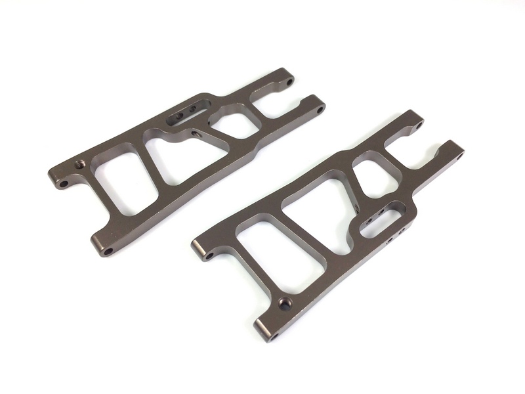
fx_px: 440
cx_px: 262
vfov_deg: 48.2
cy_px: 197
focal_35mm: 29
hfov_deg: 61.7
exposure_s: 1/286
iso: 25
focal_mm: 4.15
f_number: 2.2
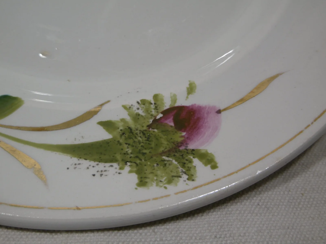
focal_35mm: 38
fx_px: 358
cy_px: 122
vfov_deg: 37.7
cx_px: 163
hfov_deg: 49.0
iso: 100
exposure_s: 1/30
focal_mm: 6.8
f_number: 3.7
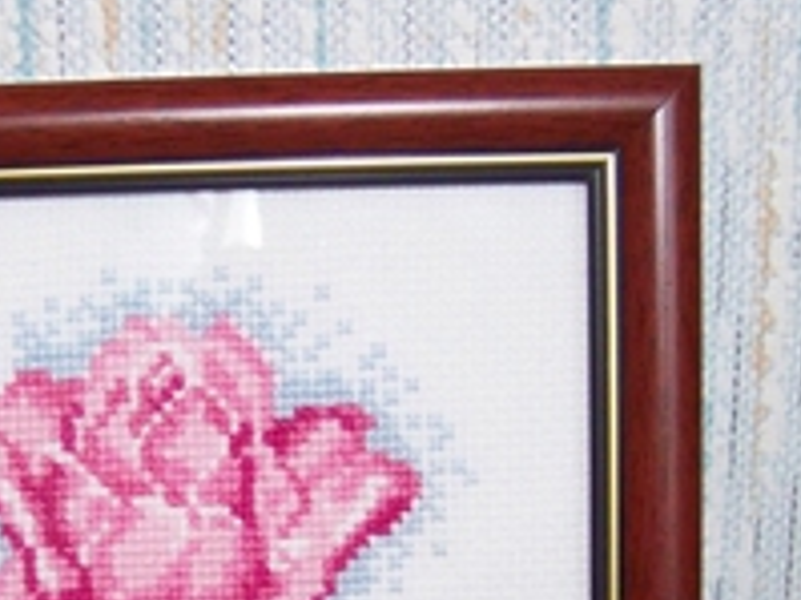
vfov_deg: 13.7
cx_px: 161
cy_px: 699
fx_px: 2428
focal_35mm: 105
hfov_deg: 18.6
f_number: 2.8
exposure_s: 1/30
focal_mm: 6.3
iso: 200
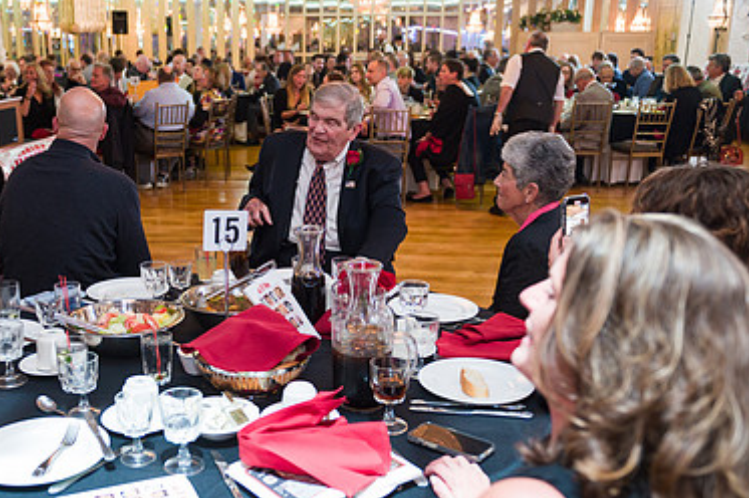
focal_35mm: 38
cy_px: 275
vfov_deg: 35.0
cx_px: 283
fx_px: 790
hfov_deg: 50.3
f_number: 3.2
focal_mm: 24
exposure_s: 1/200
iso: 1000
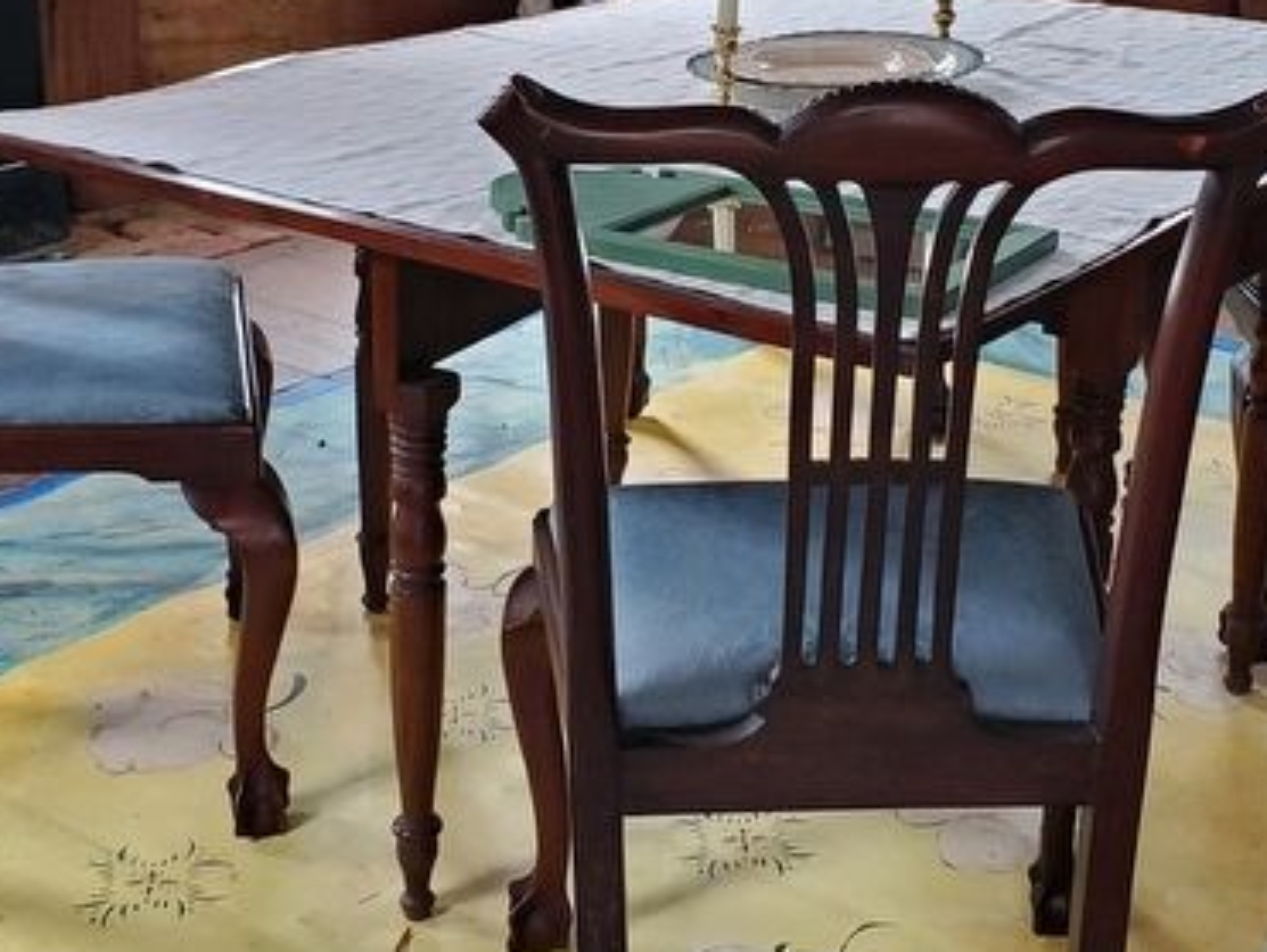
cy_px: 328
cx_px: 796
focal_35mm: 56
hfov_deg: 34.1
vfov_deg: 26.0
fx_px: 2052
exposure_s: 1/58
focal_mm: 4.3
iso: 250
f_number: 2.4
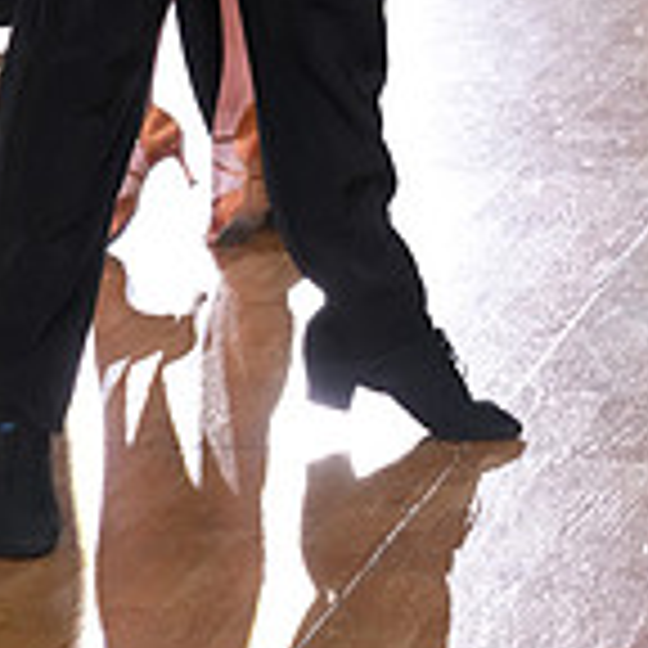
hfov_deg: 9.4
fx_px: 3918
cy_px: -468
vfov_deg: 9.1
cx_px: 682
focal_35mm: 185
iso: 4000
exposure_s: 1/200
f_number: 7.1
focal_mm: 54
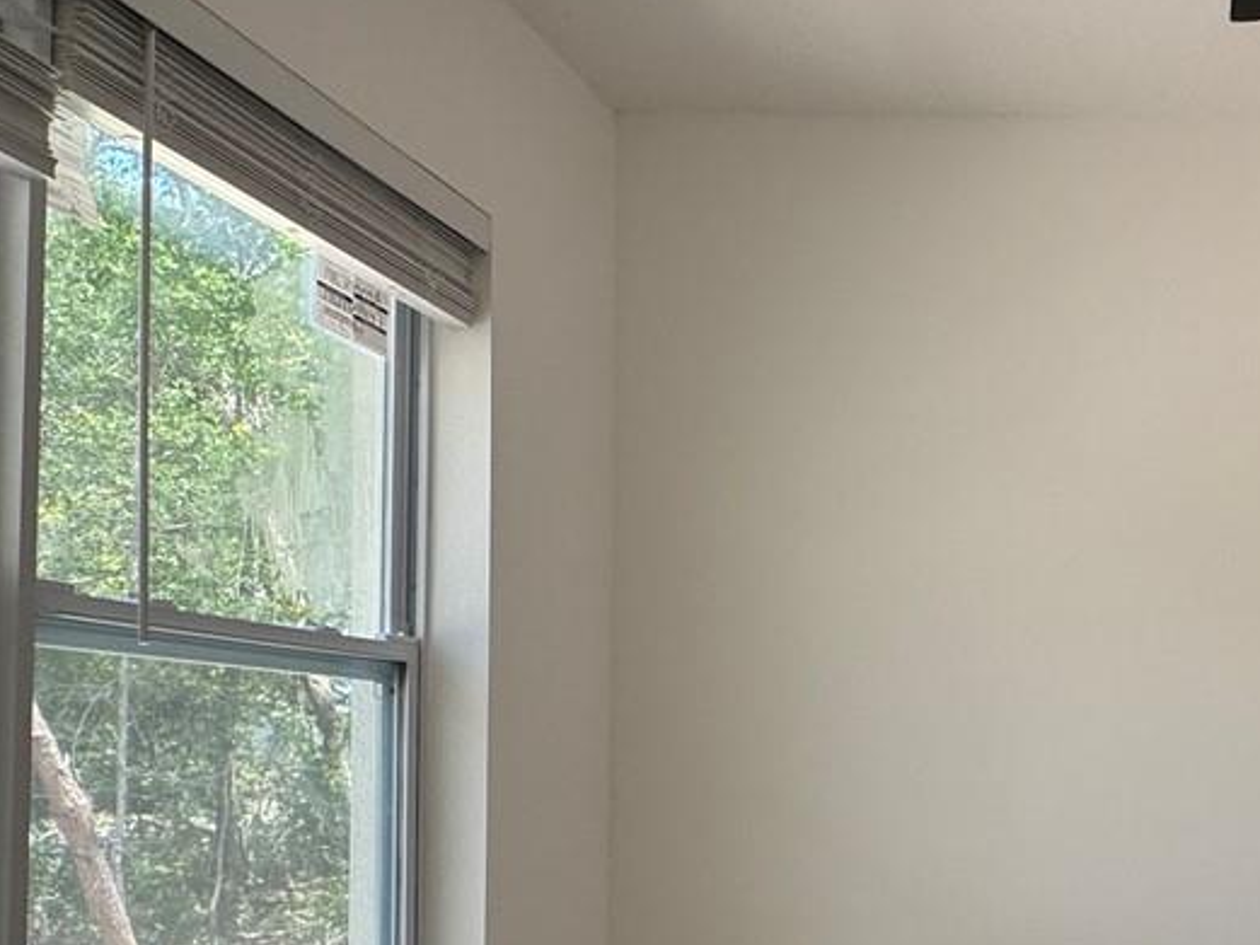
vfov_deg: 32.9
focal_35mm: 43
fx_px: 1566
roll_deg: -0.1
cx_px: 1296
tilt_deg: +1.4
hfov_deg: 38.3
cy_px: 723
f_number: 2.2
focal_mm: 2.22
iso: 50
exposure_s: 1/99
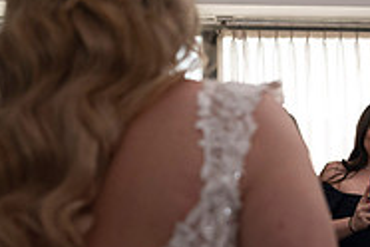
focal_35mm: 100
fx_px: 1028
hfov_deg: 20.4
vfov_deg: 13.6
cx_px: 237
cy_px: 211
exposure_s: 1/1600
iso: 1600
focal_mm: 32
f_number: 2.8
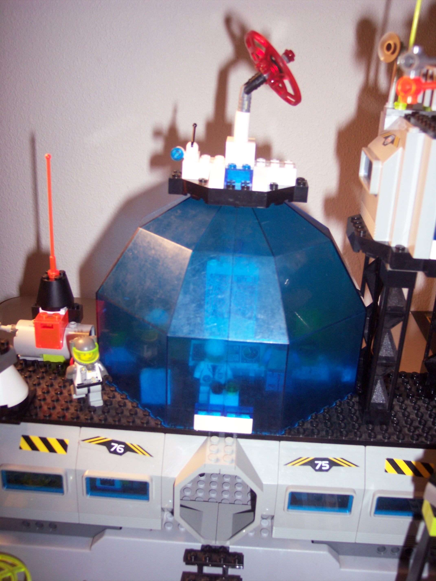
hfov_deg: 36.8
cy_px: 290
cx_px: 218
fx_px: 655
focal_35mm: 39
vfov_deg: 47.9
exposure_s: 1/60
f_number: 2.8
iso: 140
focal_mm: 8
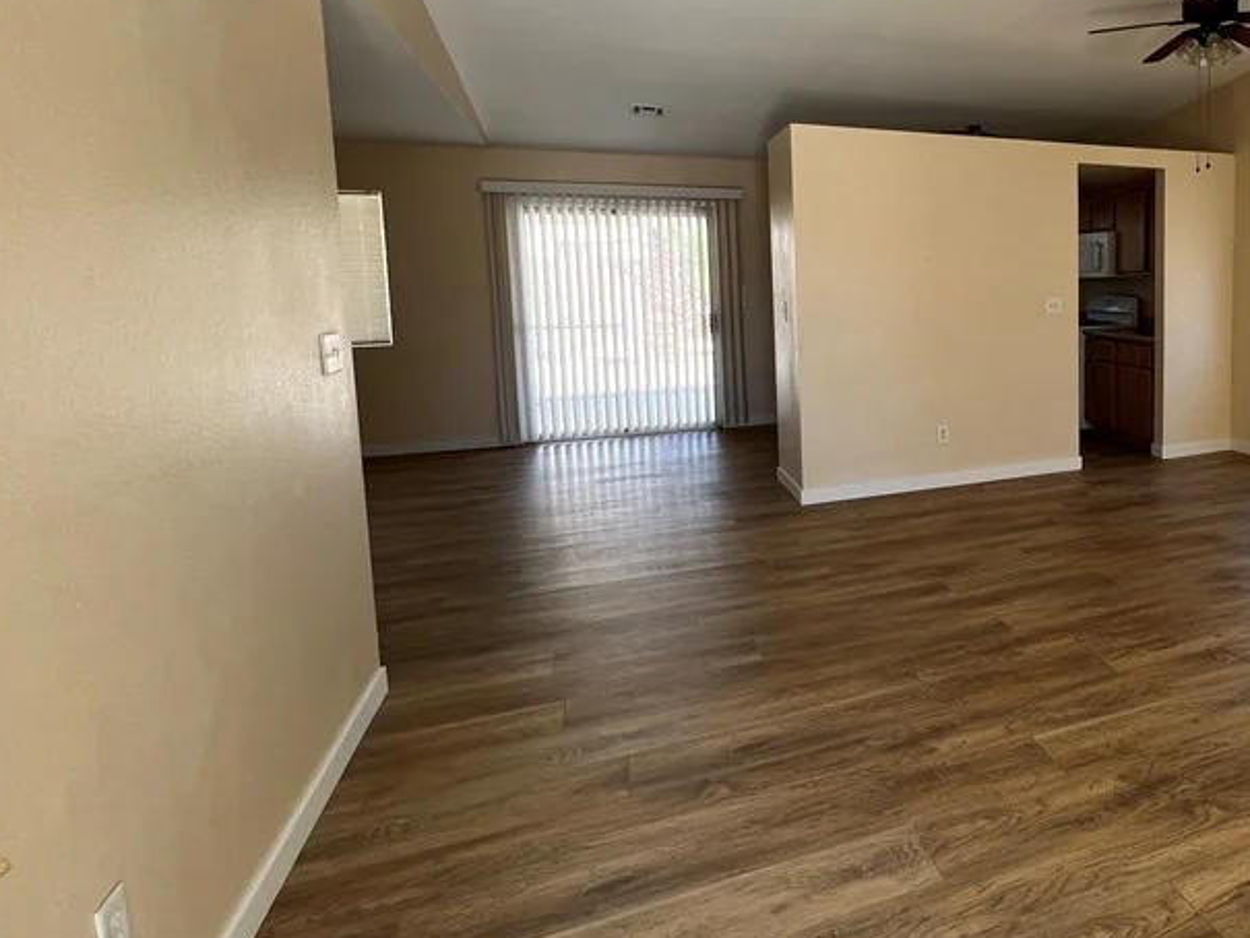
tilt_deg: -6.8
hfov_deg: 67.6
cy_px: 368
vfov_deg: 60.5
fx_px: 795
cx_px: 1035
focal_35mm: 22
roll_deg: +0.0
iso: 40
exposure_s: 1/99
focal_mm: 1.57
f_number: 1.8
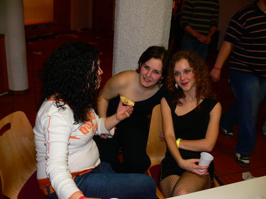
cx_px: 133
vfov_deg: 40.7
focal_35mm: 35
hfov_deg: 52.6
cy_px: 100
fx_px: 269
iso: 100
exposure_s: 1/30
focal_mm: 7.4
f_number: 2.8
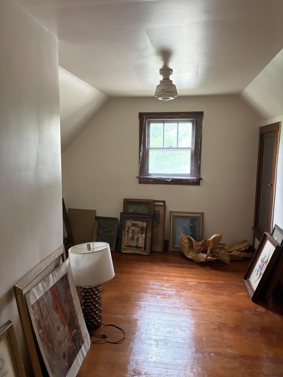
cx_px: 142
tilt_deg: -5.5
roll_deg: +1.8
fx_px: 283
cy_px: 188
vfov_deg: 67.3
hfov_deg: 53.1
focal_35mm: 26
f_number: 1.6
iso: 400
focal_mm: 5.96
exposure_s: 1/60
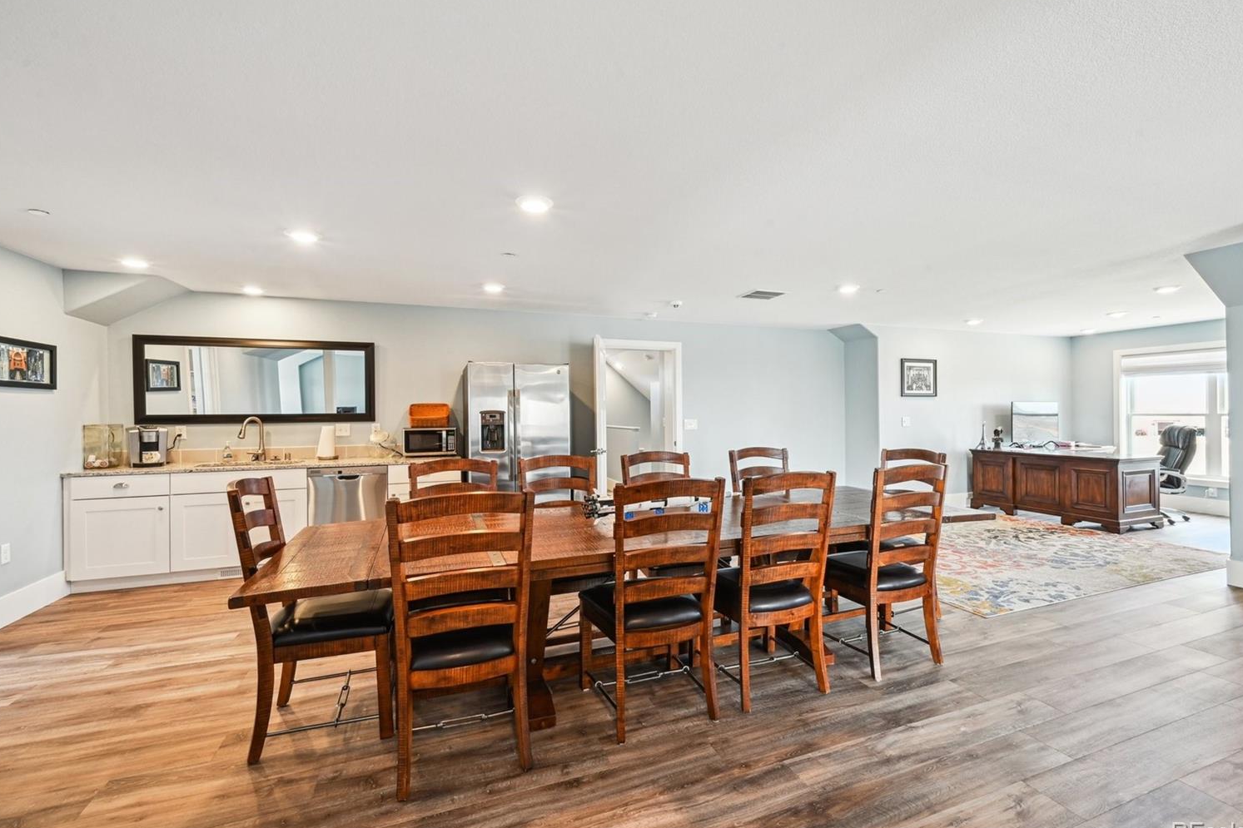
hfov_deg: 100.4
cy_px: 405
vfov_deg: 77.3
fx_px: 518
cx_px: 640
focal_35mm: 15
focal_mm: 14
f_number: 11
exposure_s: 1/5
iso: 400
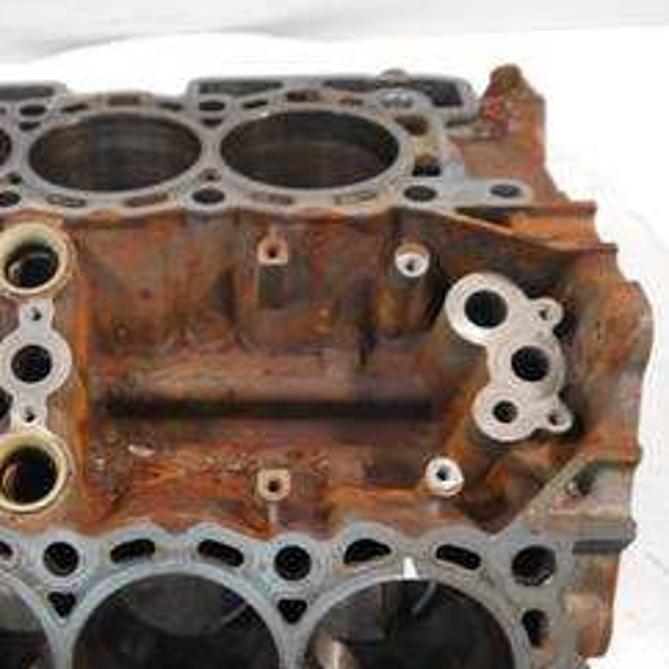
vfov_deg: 34.4
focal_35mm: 49
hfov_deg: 33.4
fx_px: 1071
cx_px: 111
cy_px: 442
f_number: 3.5
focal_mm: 14
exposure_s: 1/60
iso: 800
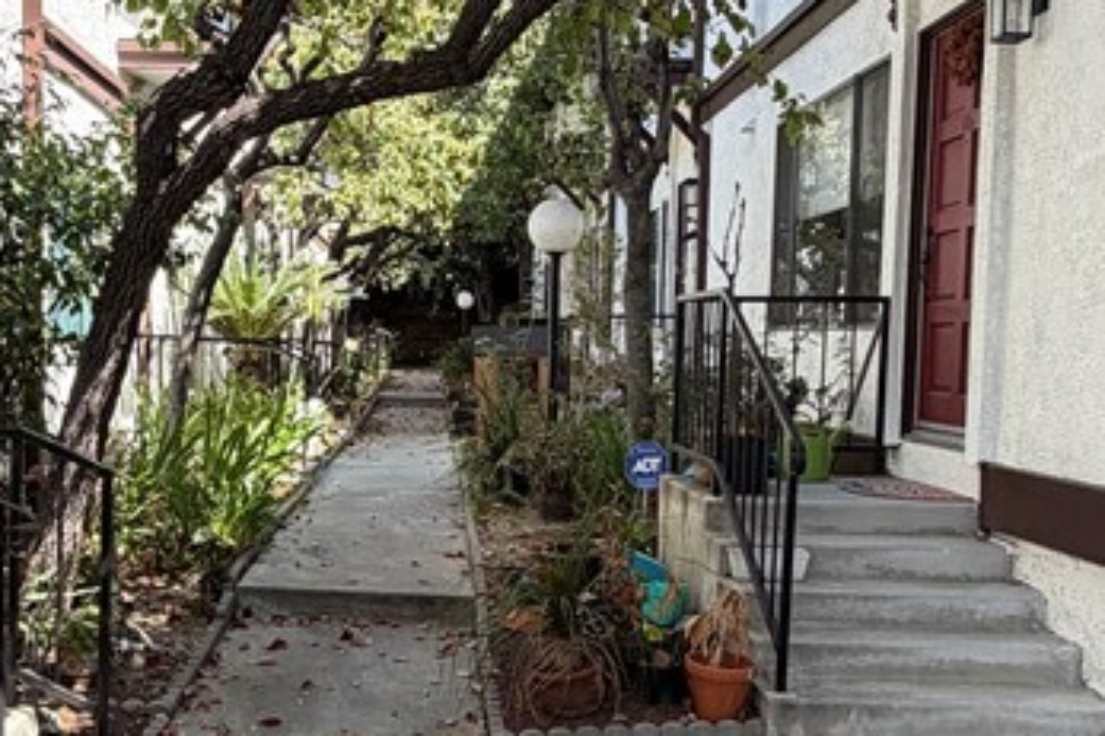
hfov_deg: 44.8
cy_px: 449
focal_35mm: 43
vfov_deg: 31.1
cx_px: 366
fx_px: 1319
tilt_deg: -4.6
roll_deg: -0.8
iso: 64
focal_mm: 2.22
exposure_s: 1/203
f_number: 2.2
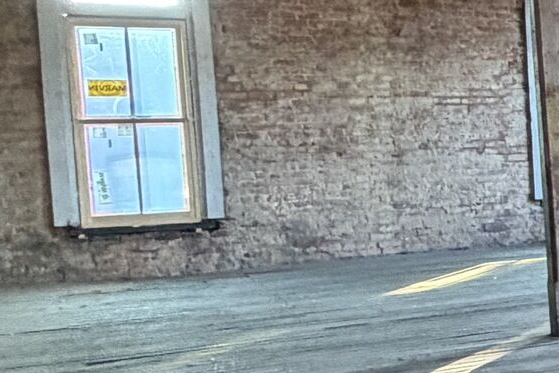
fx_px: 1242
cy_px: 208
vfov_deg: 17.1
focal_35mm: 80
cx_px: 1202
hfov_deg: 16.7
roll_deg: +0.3
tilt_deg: -4.5
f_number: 2.2
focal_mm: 2.22
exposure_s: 1/61
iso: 320
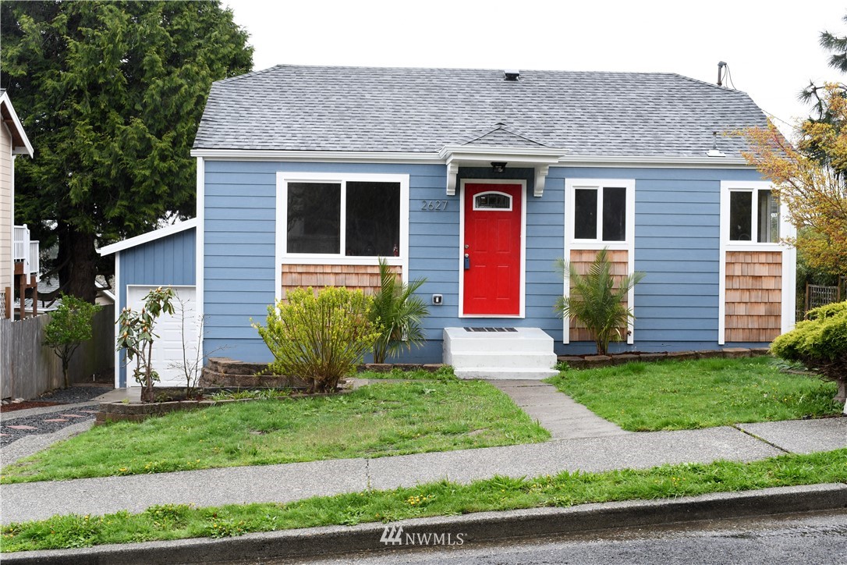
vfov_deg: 28.1
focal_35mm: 48
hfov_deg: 41.1
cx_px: 424
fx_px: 1129
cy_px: 282
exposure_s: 1/100
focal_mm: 32
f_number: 10
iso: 320
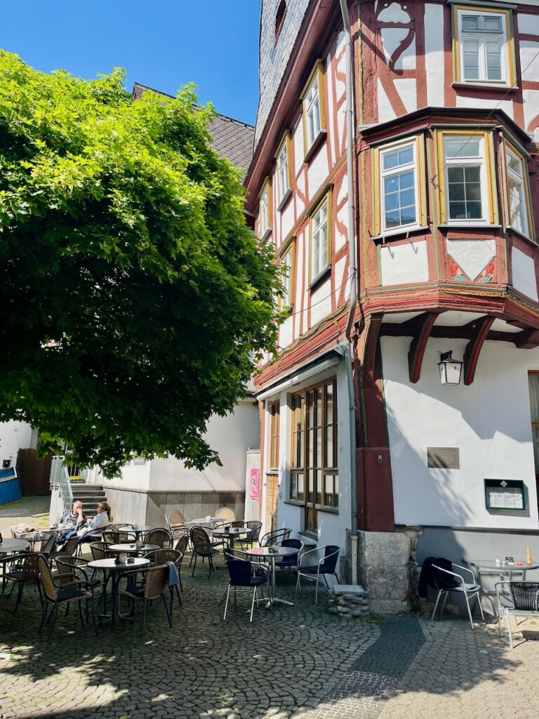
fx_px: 540
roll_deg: -1.6
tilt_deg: +11.9
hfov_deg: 53.1
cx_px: 270
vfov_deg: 67.3
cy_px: 360
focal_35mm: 26
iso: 50
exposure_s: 1/1862
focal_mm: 5.1
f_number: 1.6
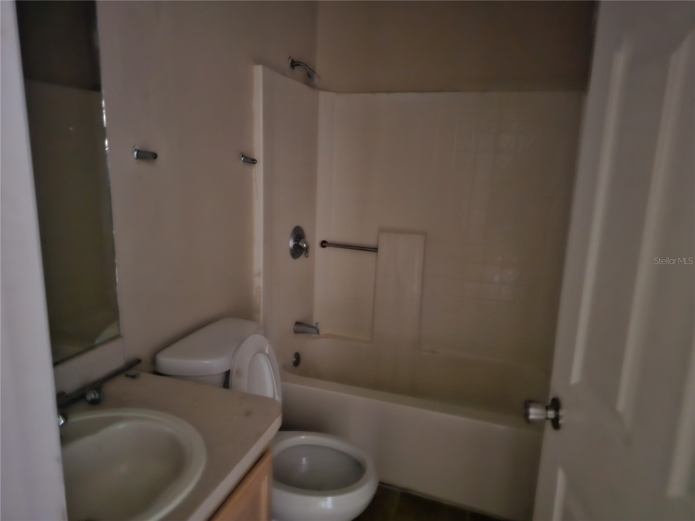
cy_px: 260
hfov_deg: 73.9
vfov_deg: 58.9
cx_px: 348
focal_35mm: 23
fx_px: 462
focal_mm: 6.3
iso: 2000
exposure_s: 1/4.53
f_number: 1.7
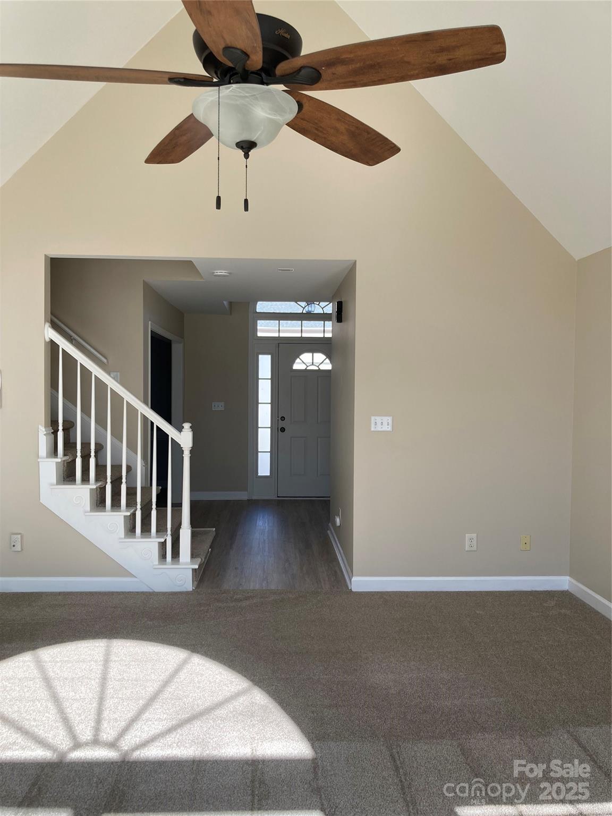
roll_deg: -1.9
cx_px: 306
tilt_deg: -0.9
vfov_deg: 63.4
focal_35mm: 28
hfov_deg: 49.7
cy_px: 408
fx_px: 660
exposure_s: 1/203
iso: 20
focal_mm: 3.99
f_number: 1.8
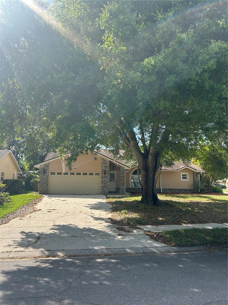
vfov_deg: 67.3
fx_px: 228
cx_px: 114
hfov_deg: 53.1
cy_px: 152
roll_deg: -1.3
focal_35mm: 26
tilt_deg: +6.5
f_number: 1.5
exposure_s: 1/1751
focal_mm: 5.7
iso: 50
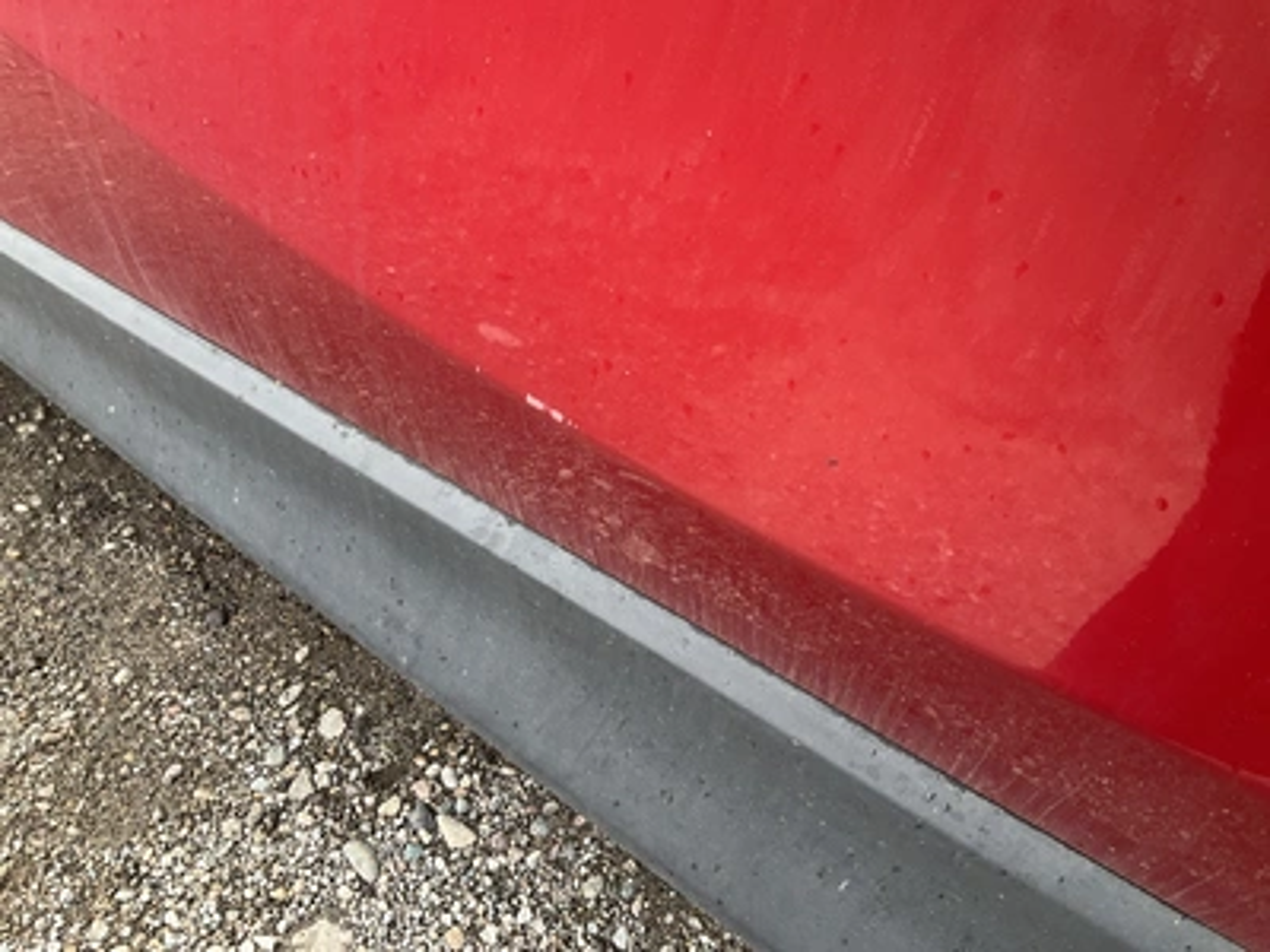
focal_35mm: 29
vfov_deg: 48.2
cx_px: 635
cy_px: 476
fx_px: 1064
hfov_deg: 61.7
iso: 20
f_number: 1.8
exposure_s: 1/167
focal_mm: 3
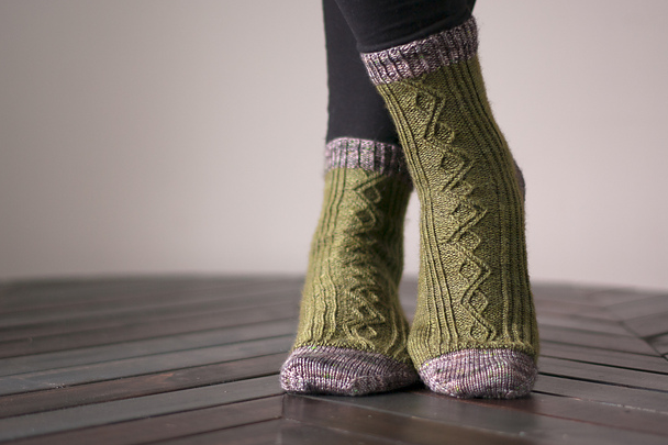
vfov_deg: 17.3
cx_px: 333
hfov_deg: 25.7
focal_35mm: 79
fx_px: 1465
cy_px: 224
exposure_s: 1/125
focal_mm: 50
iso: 400
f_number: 2
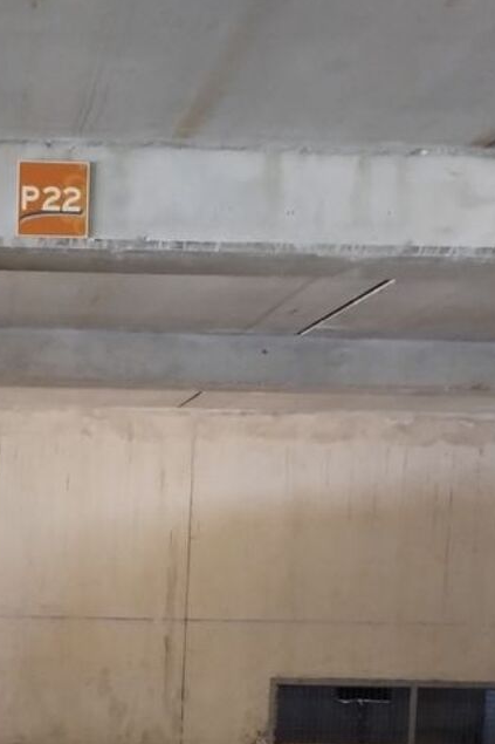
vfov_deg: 31.1
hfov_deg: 21.5
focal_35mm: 61
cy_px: 698
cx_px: 8
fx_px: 1259
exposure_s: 1/20
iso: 1903
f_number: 1.8
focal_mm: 4.27
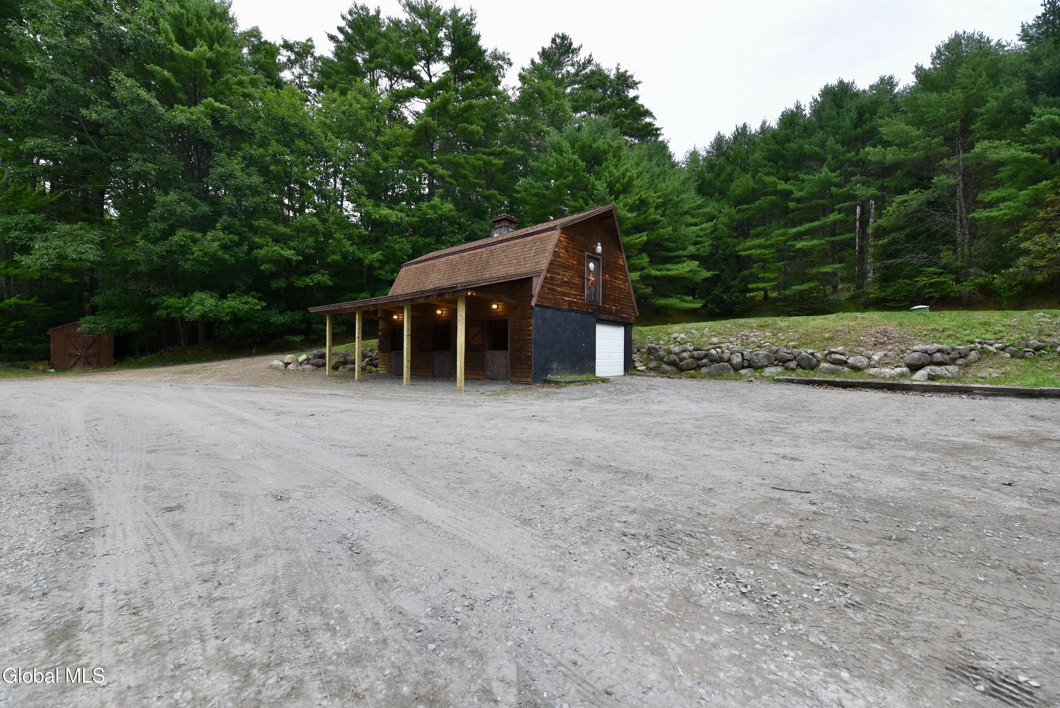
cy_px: 354
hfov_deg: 104.2
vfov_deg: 81.3
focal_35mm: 14
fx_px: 412
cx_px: 530
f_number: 7.1
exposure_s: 1/200
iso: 800
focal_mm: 14
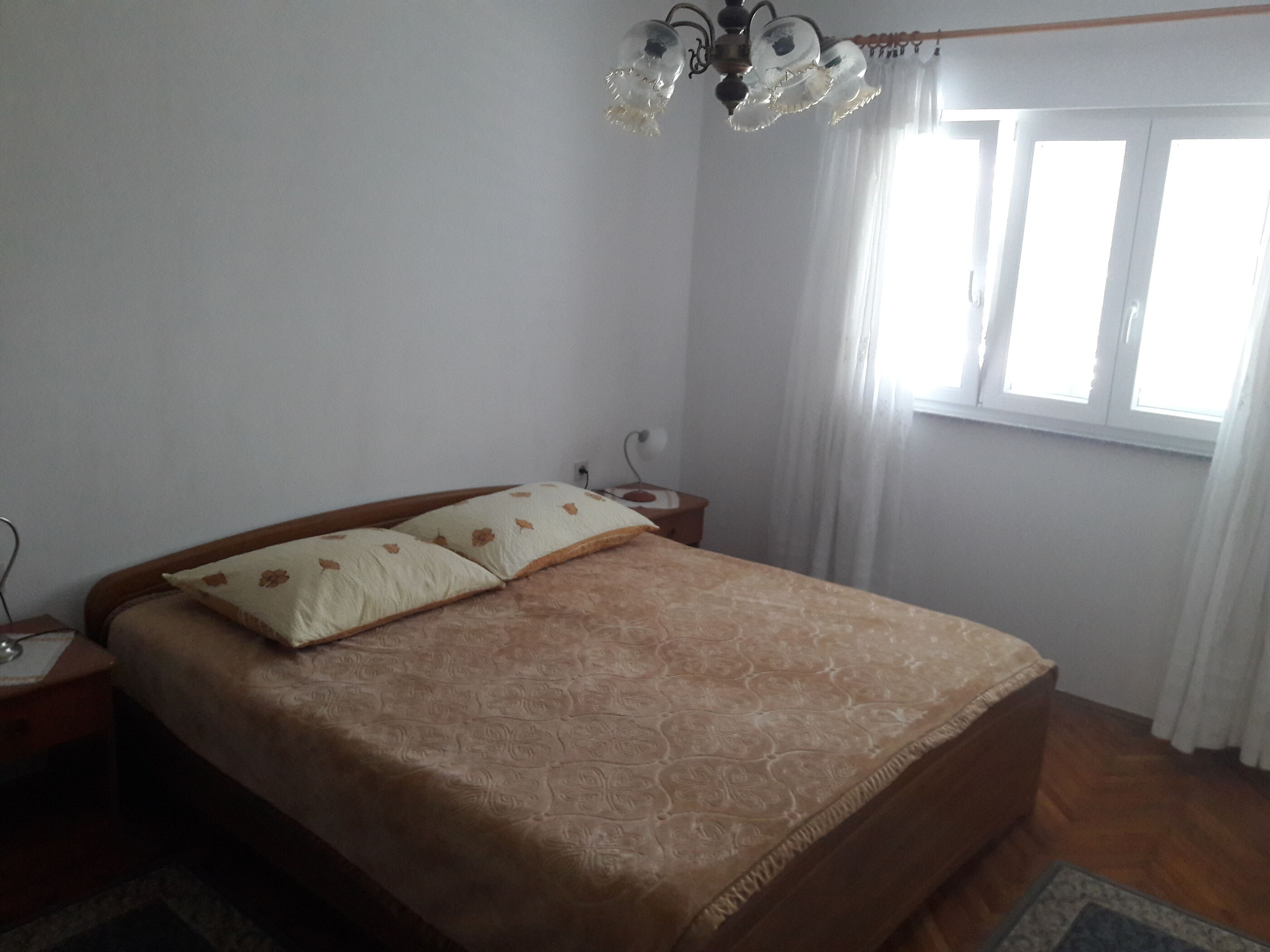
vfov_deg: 49.7
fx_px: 1027
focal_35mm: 28
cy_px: 476
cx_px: 635
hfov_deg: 63.4
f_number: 1.9
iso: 160
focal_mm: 3.7
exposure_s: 1/20
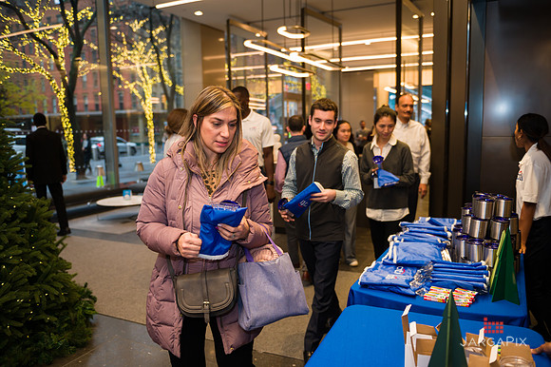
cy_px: 184
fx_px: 444
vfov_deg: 44.9
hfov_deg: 63.7
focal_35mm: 29
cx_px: 276
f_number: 3.2
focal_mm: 29
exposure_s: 1/125
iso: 400
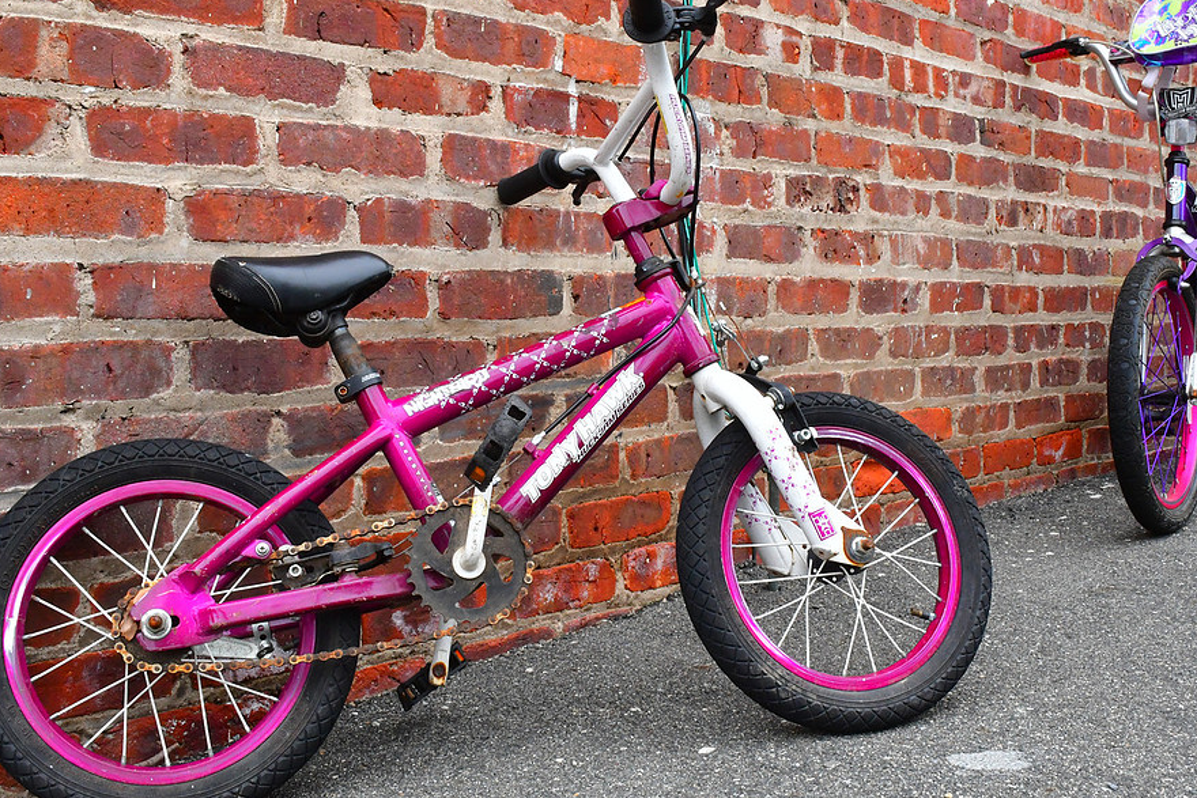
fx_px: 1496
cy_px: 362
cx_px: 652
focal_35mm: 45
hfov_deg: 43.6
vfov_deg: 29.9
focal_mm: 24
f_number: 16
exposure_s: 1/40
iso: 1600
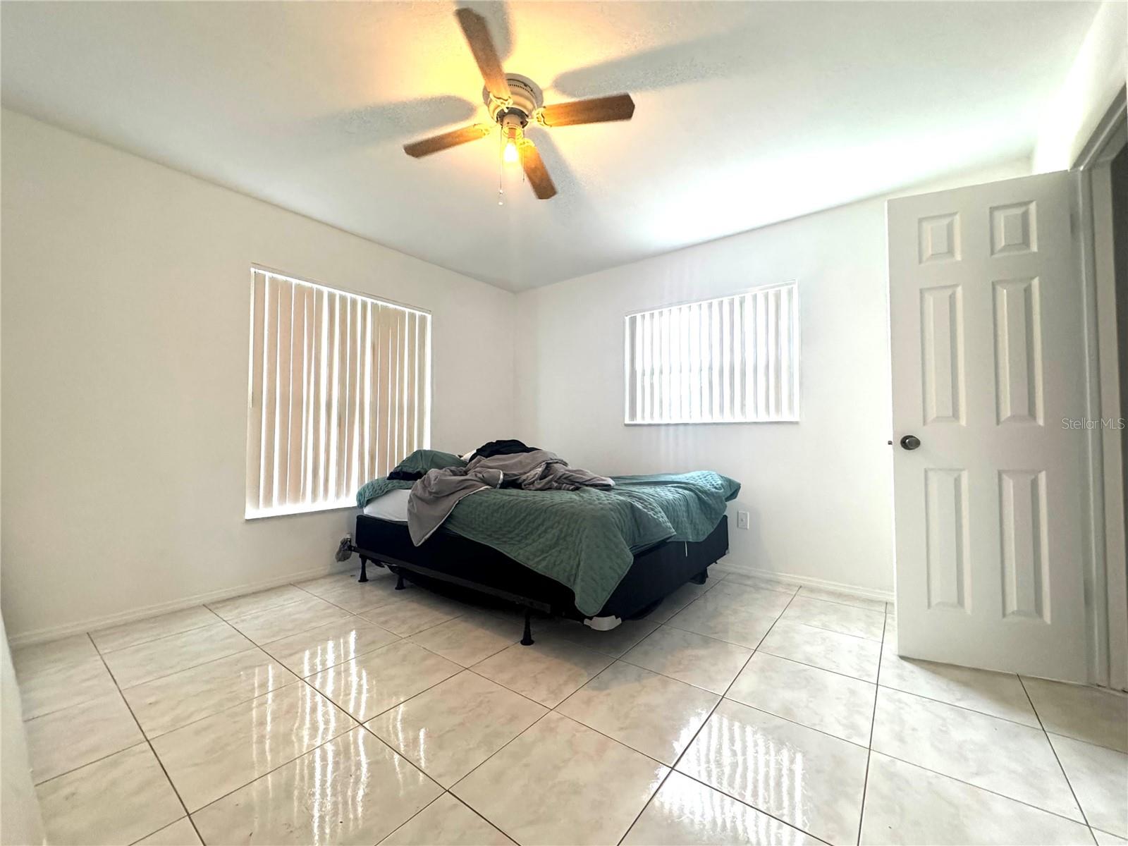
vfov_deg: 85.7
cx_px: 564
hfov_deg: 102.1
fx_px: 456
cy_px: 423
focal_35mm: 14
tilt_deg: +0.6
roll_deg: +0.3
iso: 320
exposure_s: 1/120
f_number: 2.2
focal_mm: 2.22
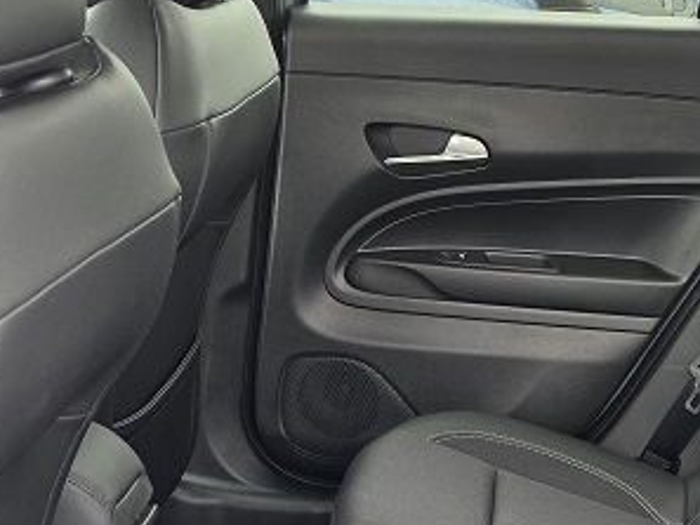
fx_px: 1254
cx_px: 568
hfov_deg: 30.4
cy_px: 636
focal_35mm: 62
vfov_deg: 21.9
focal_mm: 6.5
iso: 100
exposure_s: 1/100
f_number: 1.4
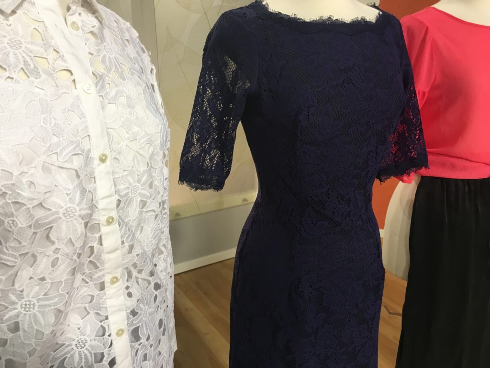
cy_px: 184
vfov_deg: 48.2
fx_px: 411
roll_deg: +0.5
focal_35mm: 29
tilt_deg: -18.6
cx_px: 245
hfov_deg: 61.7
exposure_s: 1/30
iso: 64
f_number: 2.2
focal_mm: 4.15
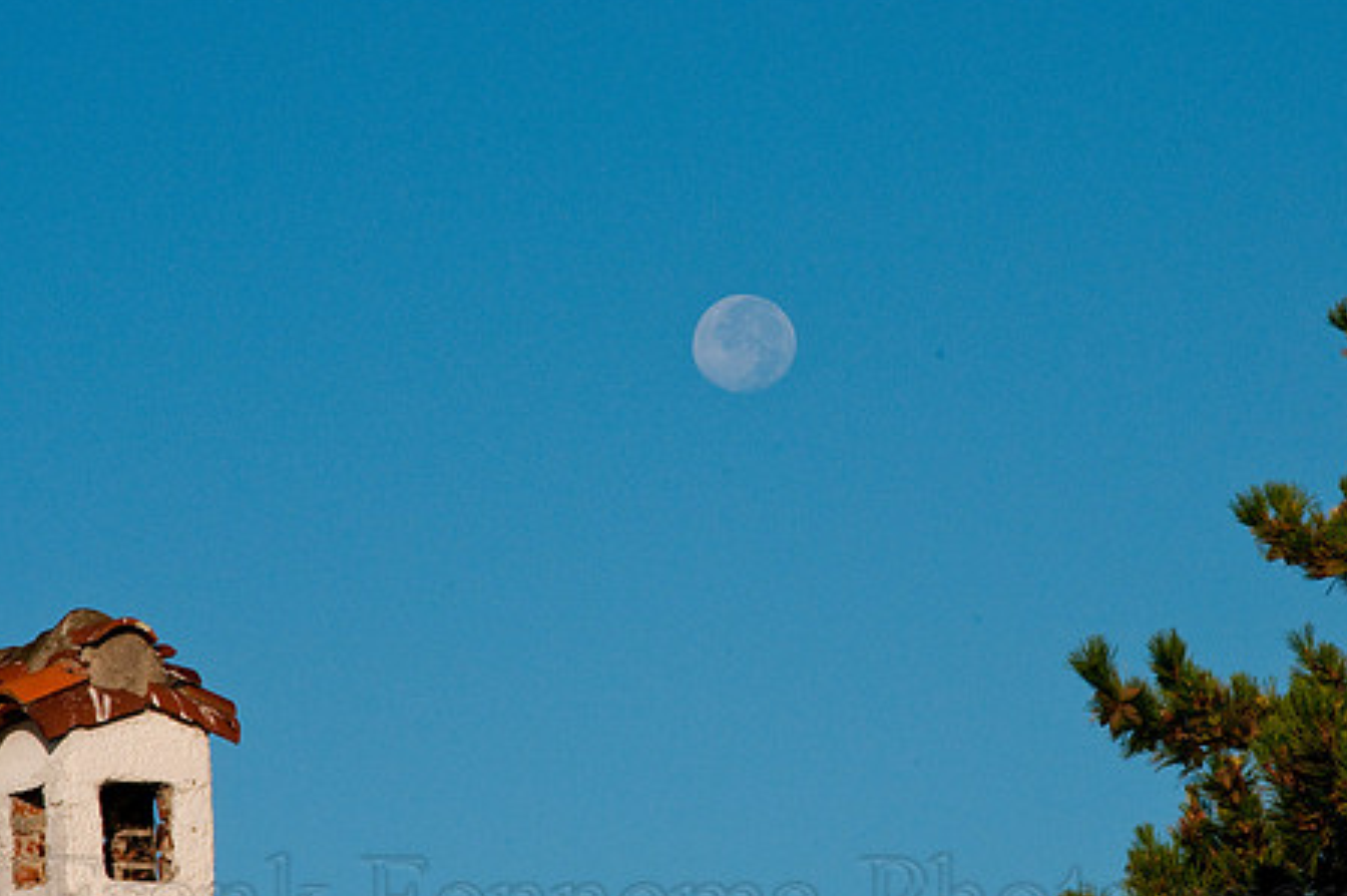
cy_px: 534
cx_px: 704
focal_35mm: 291
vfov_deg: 4.7
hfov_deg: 7.1
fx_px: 10880
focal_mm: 150
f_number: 22
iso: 200
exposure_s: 1/125
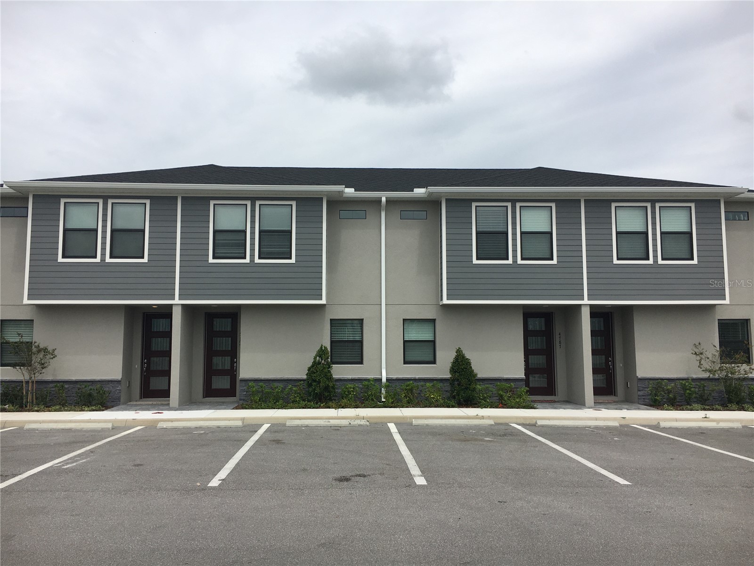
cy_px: 283
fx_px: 632
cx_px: 377
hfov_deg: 61.7
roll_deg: -0.3
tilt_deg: +4.7
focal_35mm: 29
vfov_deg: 48.2
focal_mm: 4.15
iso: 25
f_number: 2.2
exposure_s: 1/2747
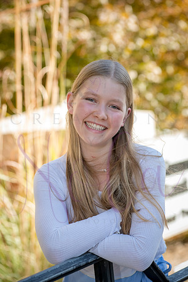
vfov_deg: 19.5
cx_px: 94
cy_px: 141
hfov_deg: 13.0
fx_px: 822
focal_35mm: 105
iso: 400
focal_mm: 105
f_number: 4.5
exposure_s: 1/400
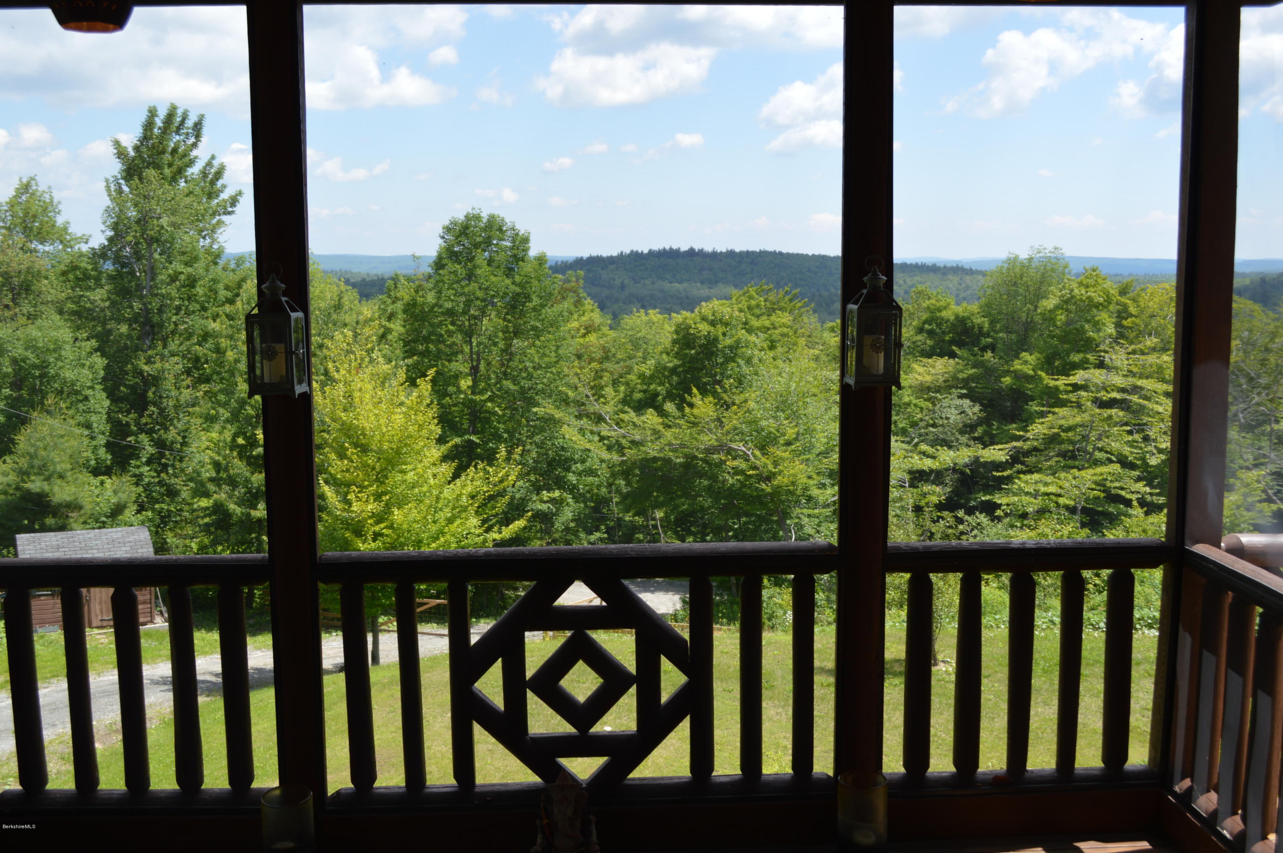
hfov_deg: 53.2
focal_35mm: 36
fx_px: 1282
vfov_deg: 36.8
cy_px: 426
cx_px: 642
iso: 100
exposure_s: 1/160
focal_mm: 24
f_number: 6.3
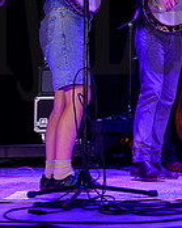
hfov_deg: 16.1
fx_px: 633
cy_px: 8
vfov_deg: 19.9
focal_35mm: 94
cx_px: 175
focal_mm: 30
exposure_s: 1/160
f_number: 4.5
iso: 1600
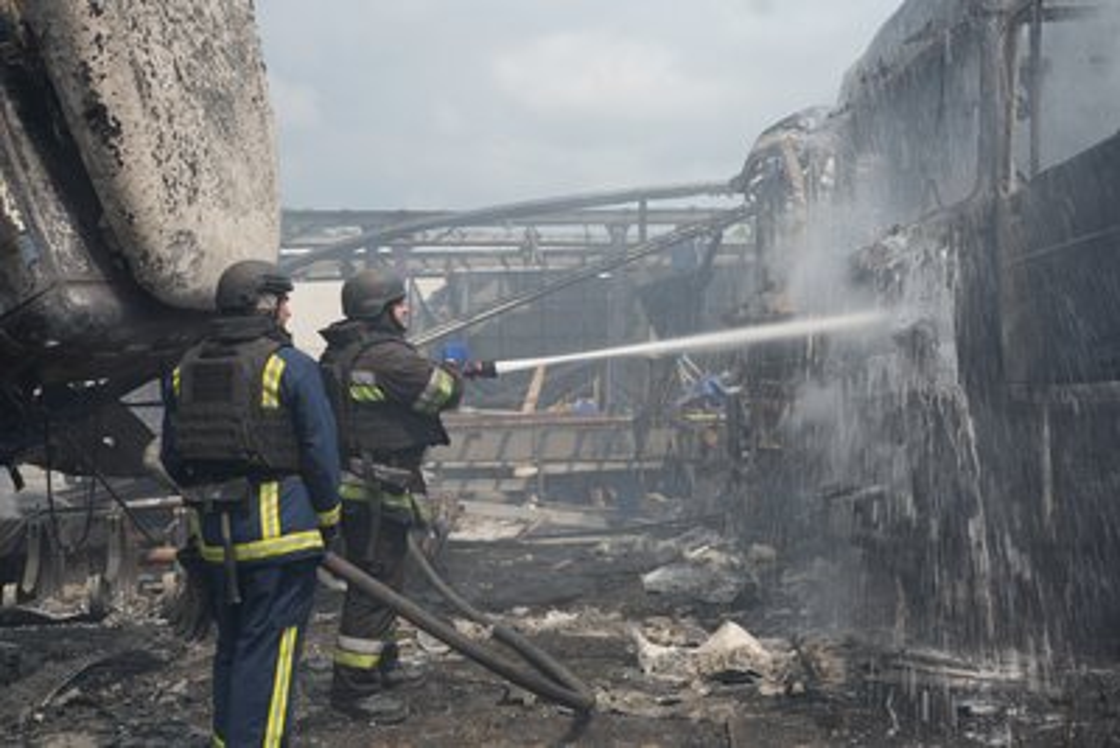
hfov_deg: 48.4
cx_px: 560
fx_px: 1245
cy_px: 374
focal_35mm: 40
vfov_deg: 33.4
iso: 125
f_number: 4
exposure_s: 1/50
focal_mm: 40
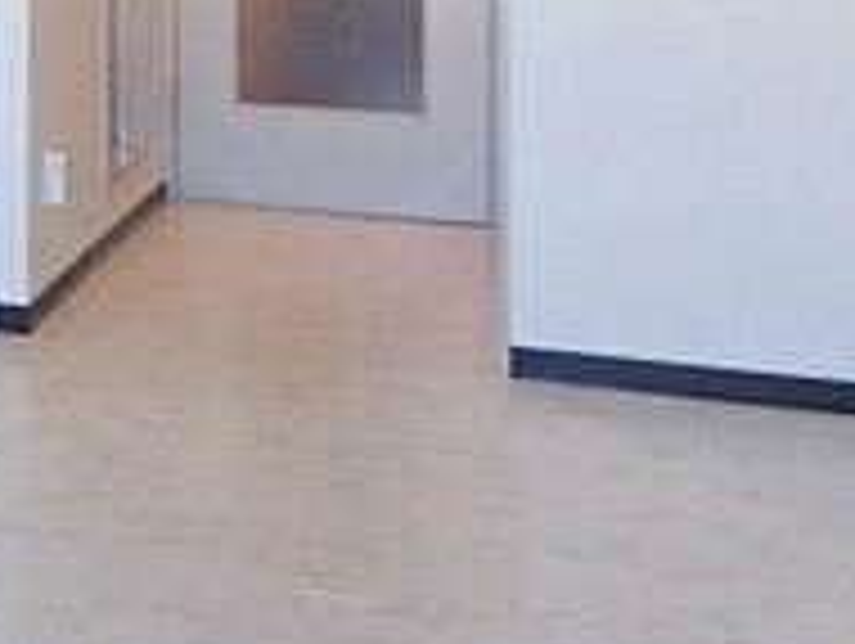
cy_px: -158
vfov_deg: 18.7
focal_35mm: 74
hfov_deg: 21.6
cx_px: -464
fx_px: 1830
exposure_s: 1/45
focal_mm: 4
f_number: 3.1
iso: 160
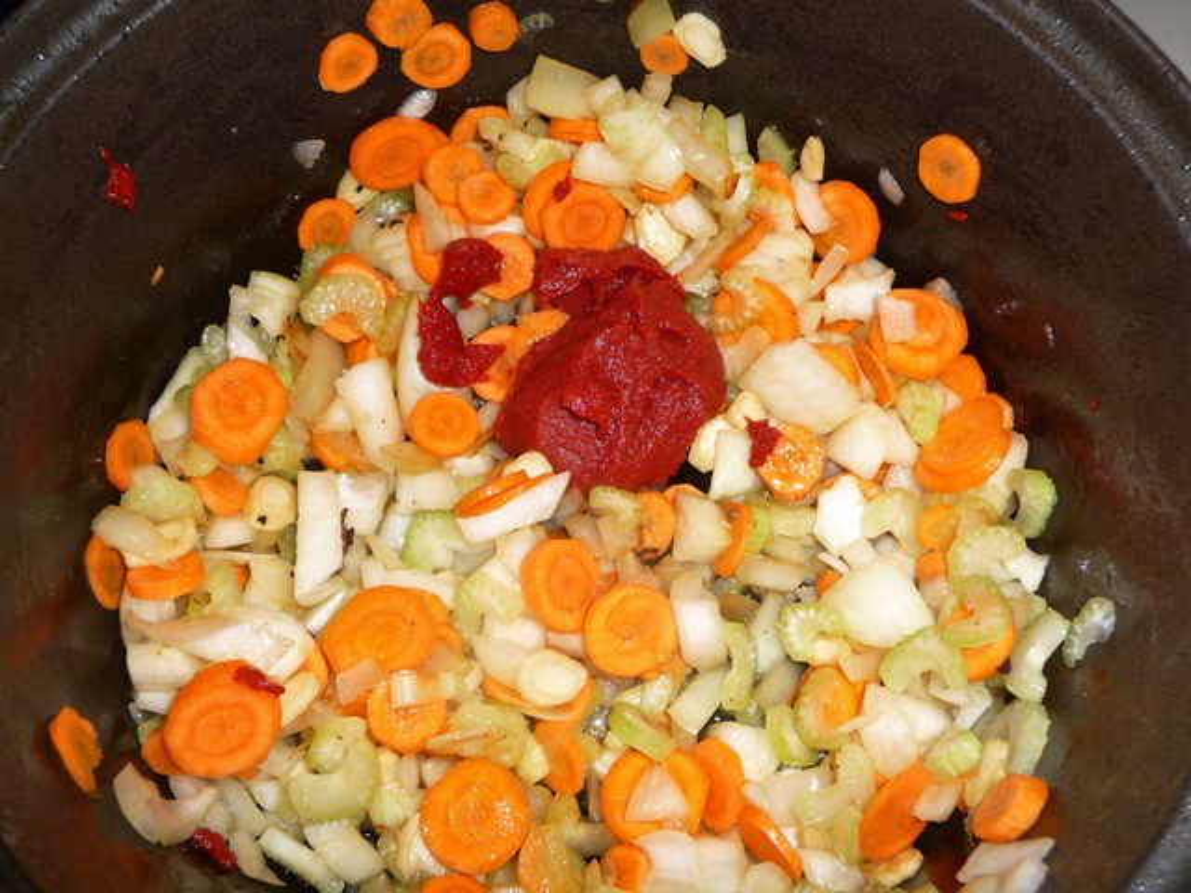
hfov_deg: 56.8
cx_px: 596
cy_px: 446
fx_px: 1101
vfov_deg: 44.2
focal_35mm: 32
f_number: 3.5
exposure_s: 1/30
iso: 100
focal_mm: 5.3
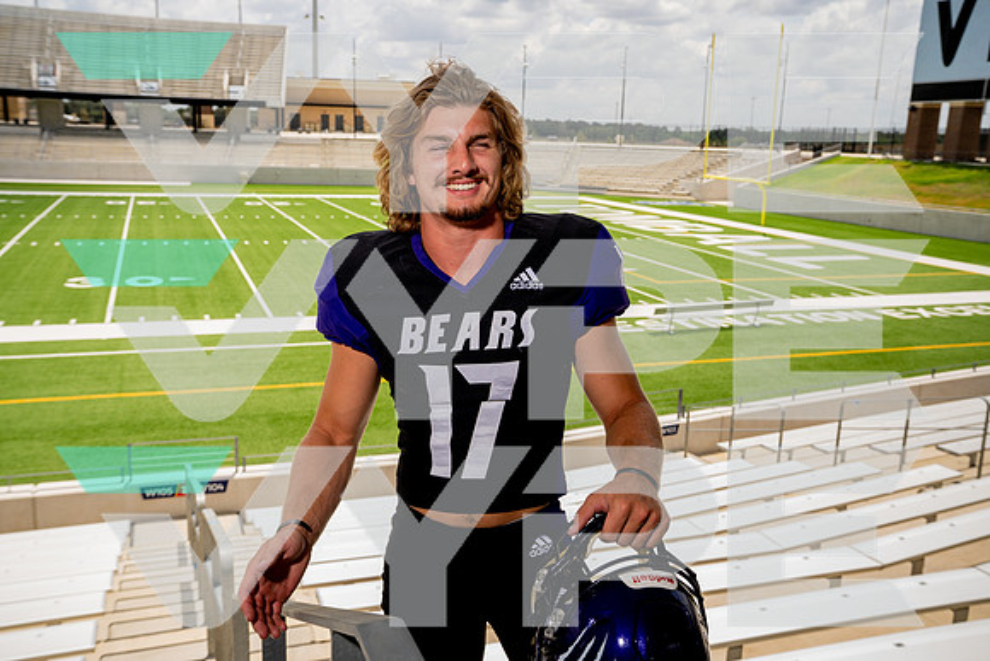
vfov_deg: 38.9
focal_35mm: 34
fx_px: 935
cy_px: 330
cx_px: 495
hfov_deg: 55.8
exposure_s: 1/250
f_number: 6.3
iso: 100
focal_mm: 34
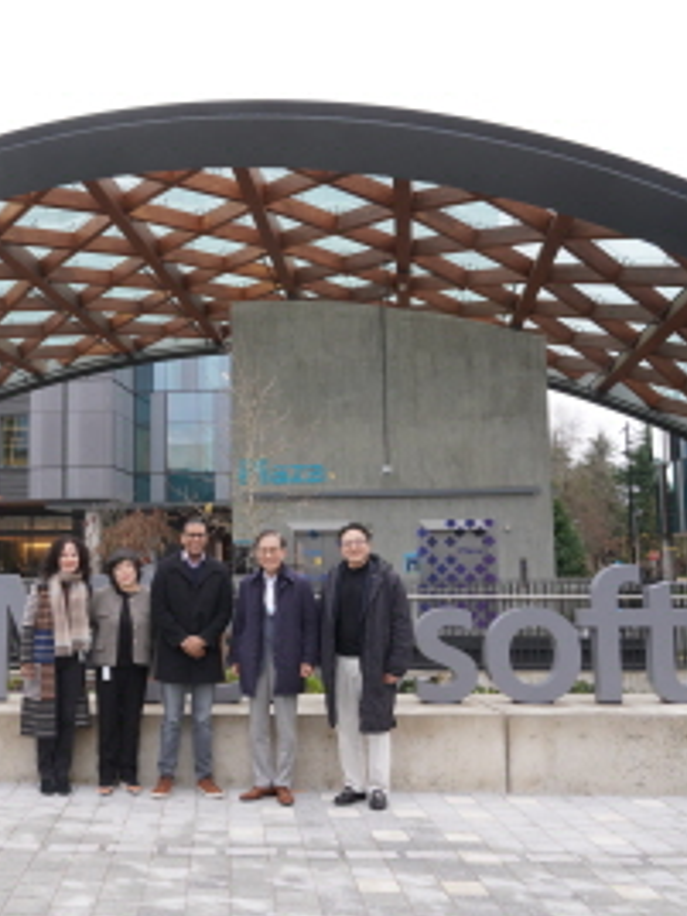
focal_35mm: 39
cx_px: 176
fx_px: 1032
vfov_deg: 47.9
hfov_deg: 36.0
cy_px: 460
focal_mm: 26
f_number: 10
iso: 1000
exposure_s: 1/125
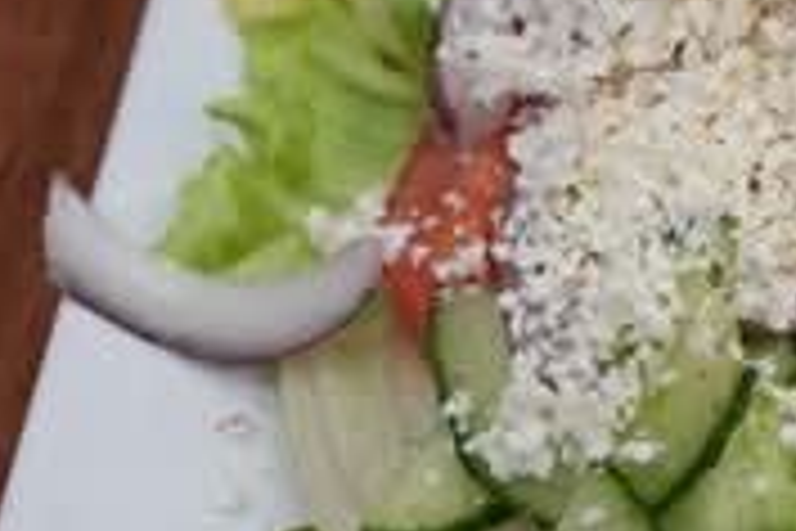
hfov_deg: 18.1
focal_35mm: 108
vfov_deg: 12.6
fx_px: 2388
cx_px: 931
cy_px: 54
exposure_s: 1/30
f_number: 5.6
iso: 800
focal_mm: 29
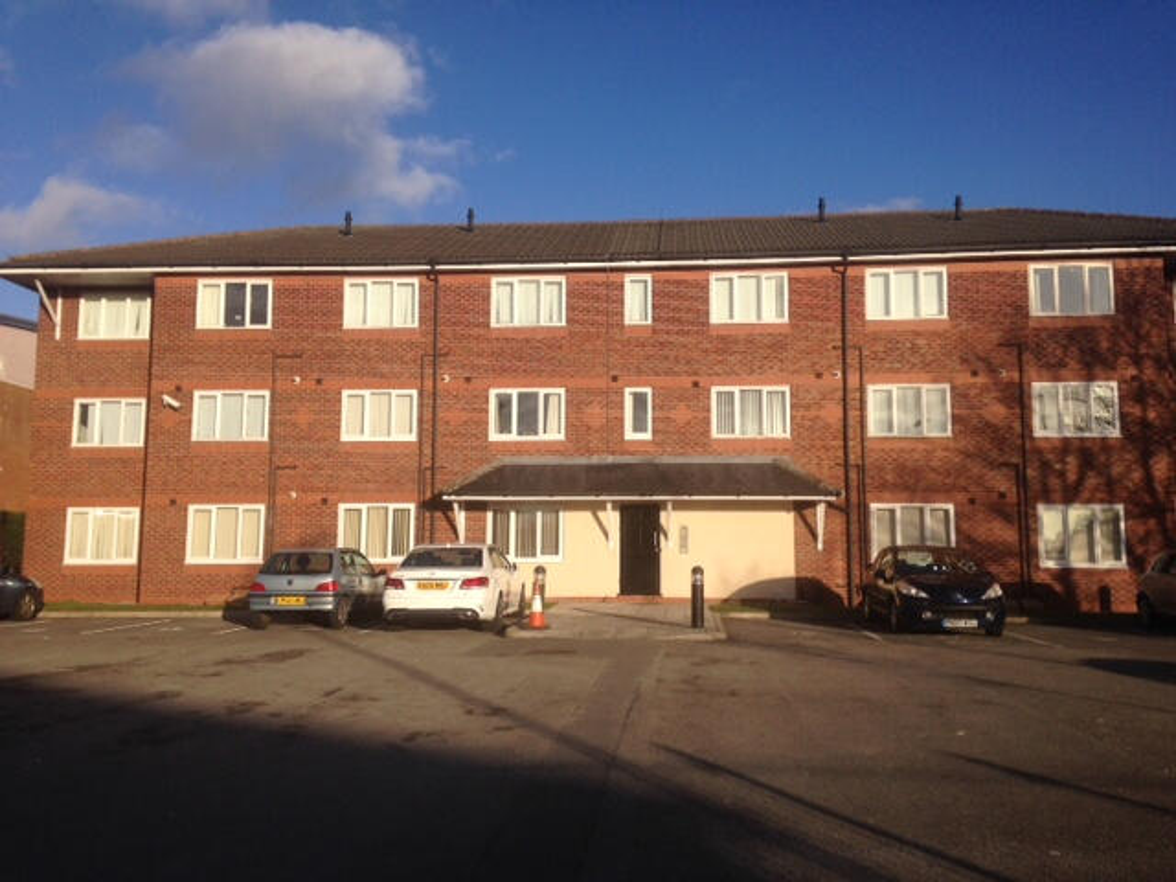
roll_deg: +0.6
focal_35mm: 33
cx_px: 588
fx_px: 1121
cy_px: 441
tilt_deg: +6.1
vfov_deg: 42.9
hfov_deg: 55.4
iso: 50
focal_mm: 4.12
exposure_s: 1/1808
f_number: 2.4
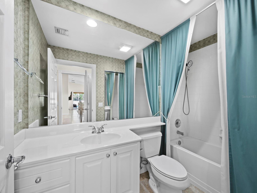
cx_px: 128
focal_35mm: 14
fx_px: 104
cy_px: 96
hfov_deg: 102.0
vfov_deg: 85.7
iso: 320
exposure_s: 1.3
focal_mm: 7
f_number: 10
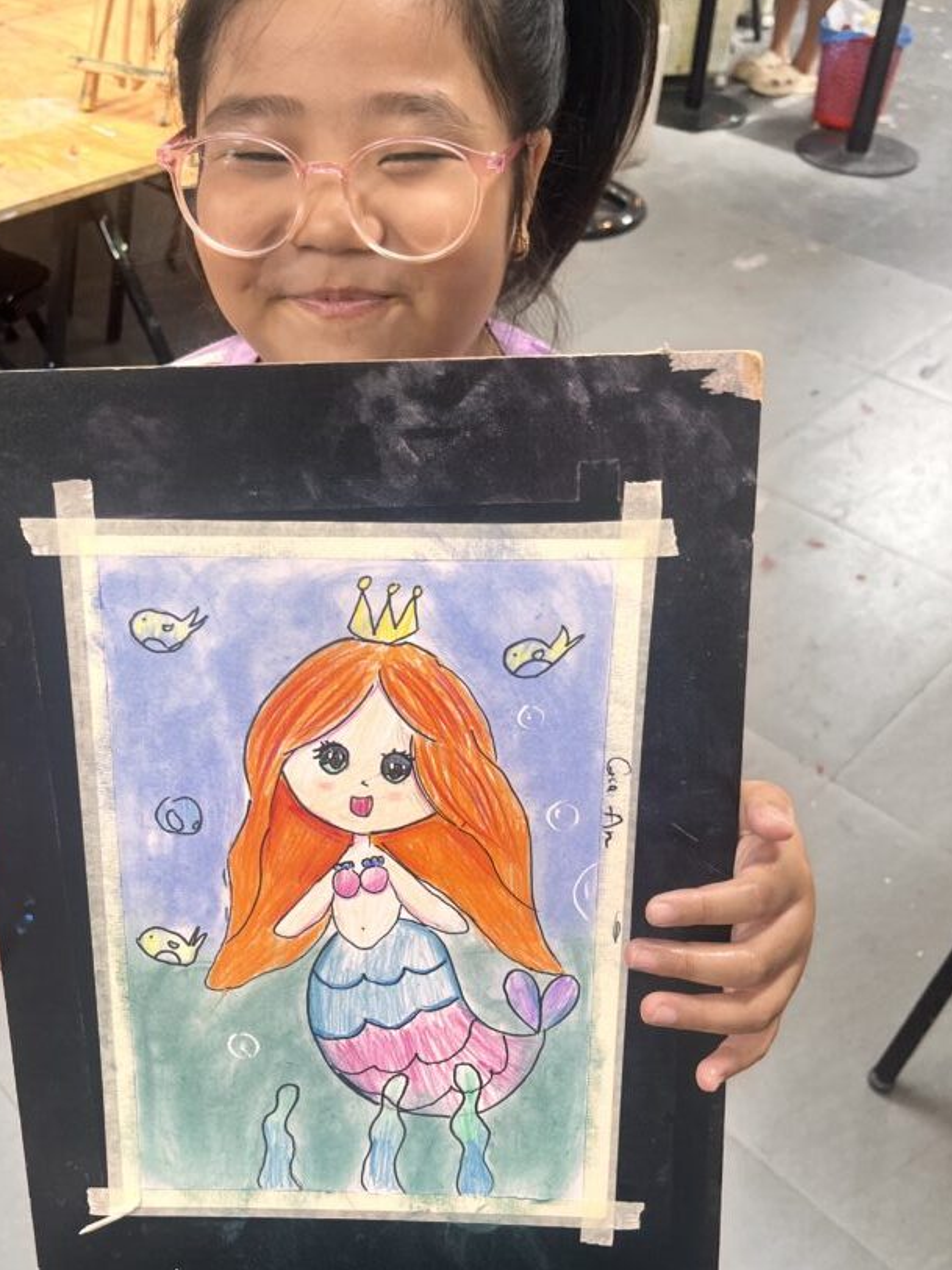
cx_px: 397
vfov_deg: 56.8
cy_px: 630
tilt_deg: -42.5
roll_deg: +1.4
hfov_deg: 44.0
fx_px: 1174
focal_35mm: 32
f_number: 1.6
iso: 80
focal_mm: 5.1
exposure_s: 1/100
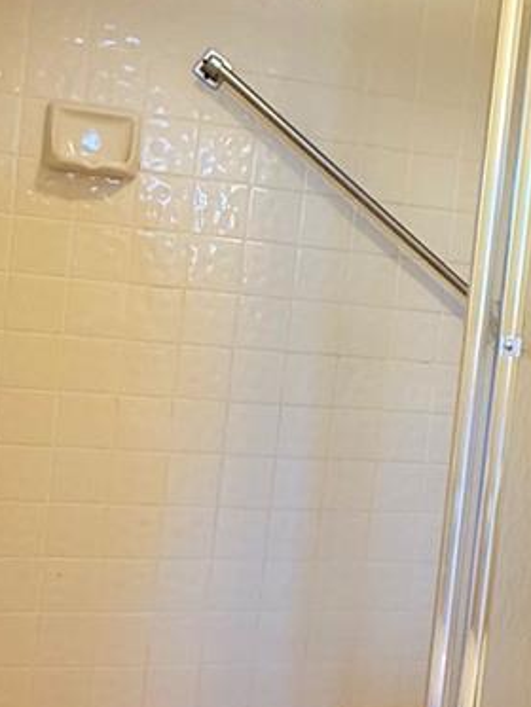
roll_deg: -6.6
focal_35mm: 45
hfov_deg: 31.9
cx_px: 357
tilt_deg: -1.7
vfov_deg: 42.0
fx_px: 920
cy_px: 326
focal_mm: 2.22
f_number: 2.2
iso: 250
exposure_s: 1/60
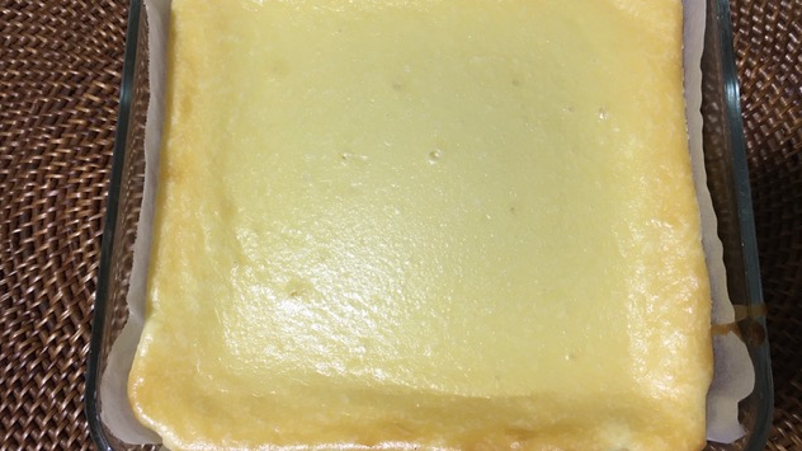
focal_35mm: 32
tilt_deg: -76.3
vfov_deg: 36.6
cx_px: 405
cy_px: 194
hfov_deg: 61.0
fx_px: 680
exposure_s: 1/30
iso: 80
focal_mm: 4.15
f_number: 2.2
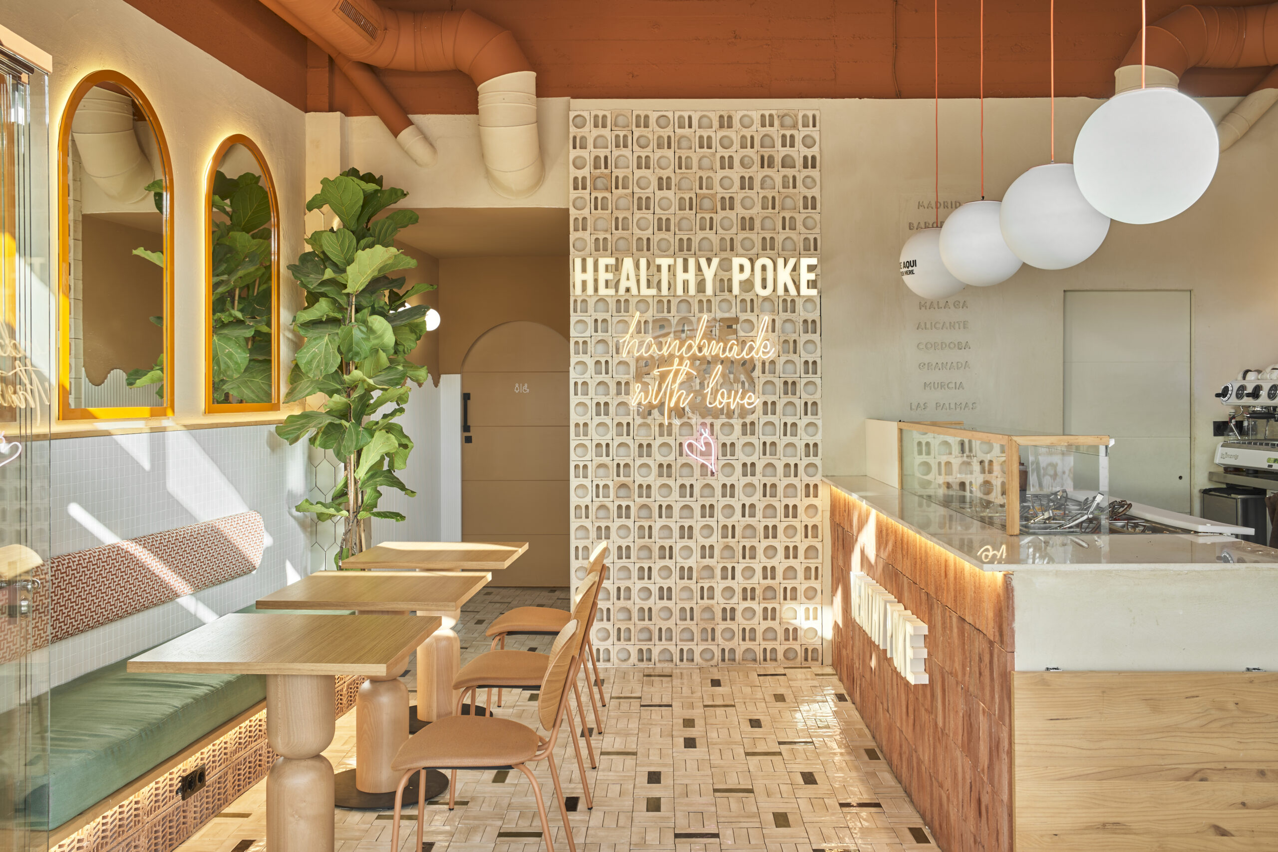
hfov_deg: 55.8
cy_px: 426
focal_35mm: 34
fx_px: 1207
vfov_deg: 38.9
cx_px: 639
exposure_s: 1/1.25
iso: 100
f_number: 10
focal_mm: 34
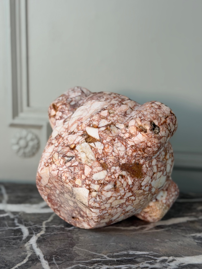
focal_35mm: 48
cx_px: 101
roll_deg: -0.9
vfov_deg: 39.7
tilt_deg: -12.2
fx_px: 373
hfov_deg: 30.3
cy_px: 134
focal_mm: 6.76
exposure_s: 1/100
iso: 80
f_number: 1.78
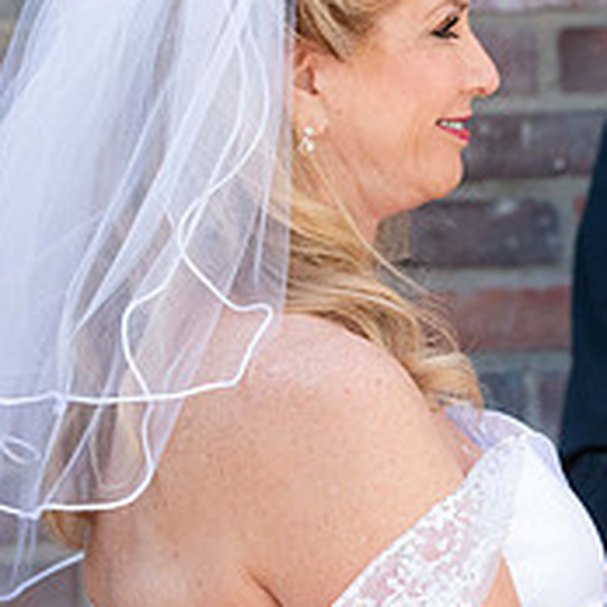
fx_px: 4841
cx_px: 827
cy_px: 235
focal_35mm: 244
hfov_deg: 7.1
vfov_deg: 7.2
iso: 800
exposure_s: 1/800
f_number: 4.5
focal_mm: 86
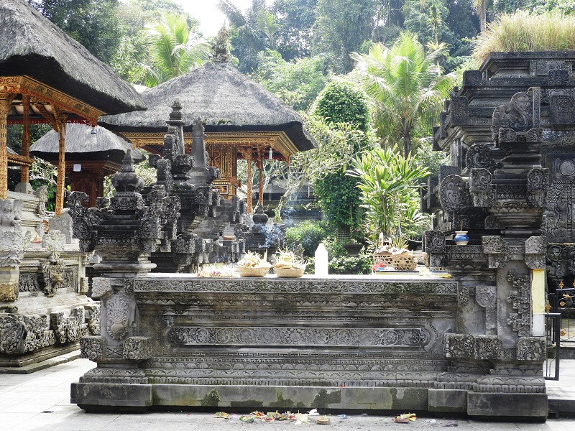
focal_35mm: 55
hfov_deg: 34.9
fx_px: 914
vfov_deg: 26.6
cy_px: 216
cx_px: 288
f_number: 4
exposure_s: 1/160
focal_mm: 9.9
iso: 100
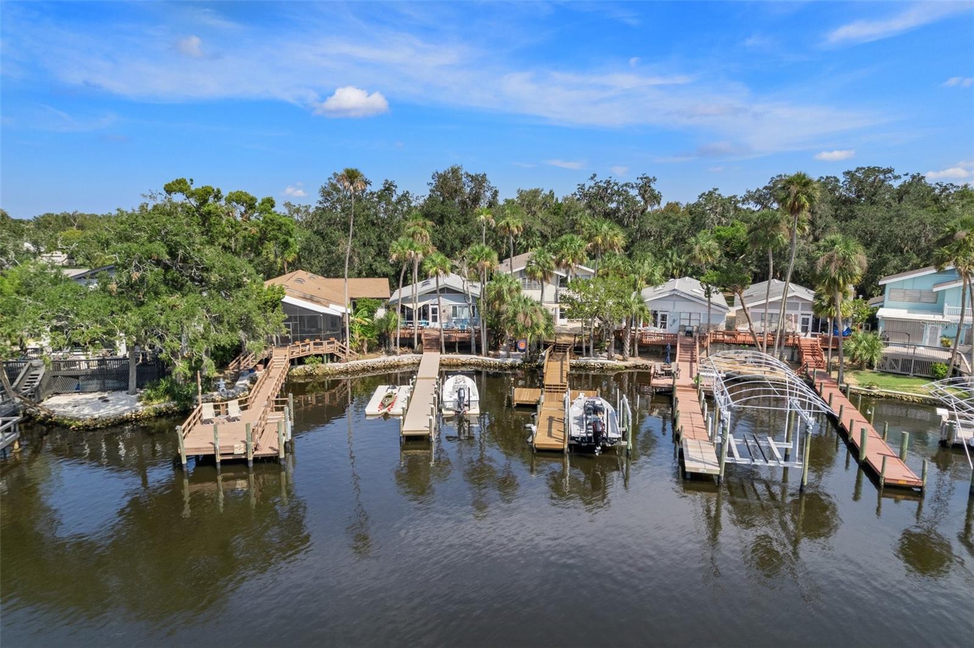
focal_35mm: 22
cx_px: 487
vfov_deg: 57.2
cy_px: 324
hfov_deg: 78.6
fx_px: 595
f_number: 2.8
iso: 100
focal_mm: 8.38
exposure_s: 1/800
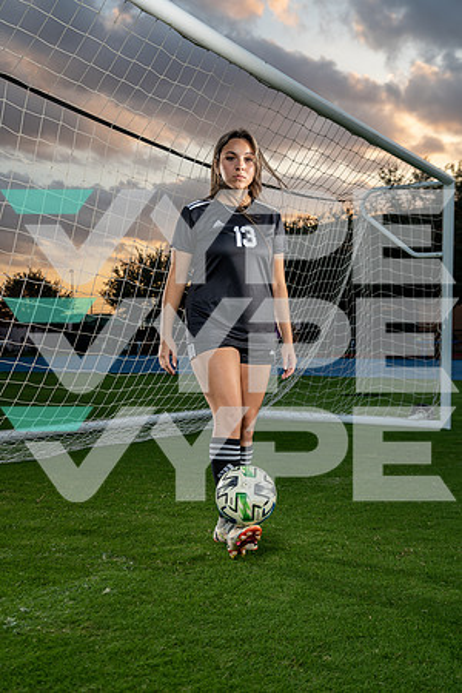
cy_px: 346
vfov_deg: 45.4
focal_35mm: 43
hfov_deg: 31.2
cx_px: 231
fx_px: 828
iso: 160
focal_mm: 43
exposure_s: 1/250
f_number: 4
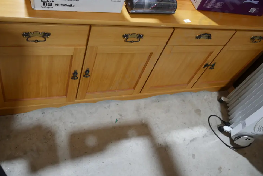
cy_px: 76
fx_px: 227
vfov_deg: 42.3
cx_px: 135
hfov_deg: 60.3
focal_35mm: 31
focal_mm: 14
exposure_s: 1/60
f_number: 3.5
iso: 320
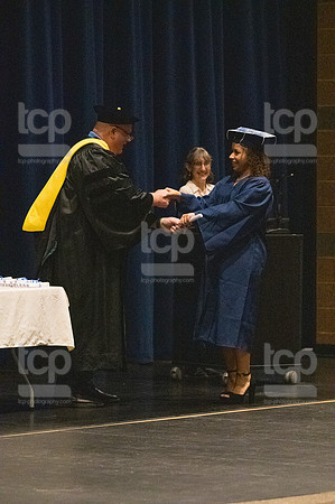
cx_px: 168
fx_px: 2728
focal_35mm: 195
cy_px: 252
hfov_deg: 7.0
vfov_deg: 10.6
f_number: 3.2
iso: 10000
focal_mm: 130
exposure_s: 1/400
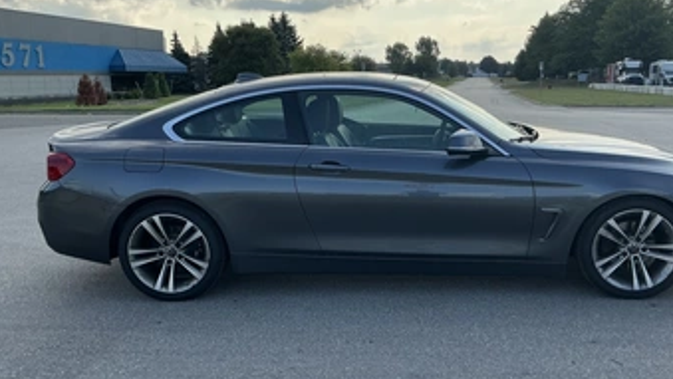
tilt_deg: -8.2
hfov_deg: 55.0
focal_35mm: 36
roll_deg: +0.9
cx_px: 393
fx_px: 643
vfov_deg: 32.9
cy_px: 196
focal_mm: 3
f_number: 1.8
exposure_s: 1/1490
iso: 25
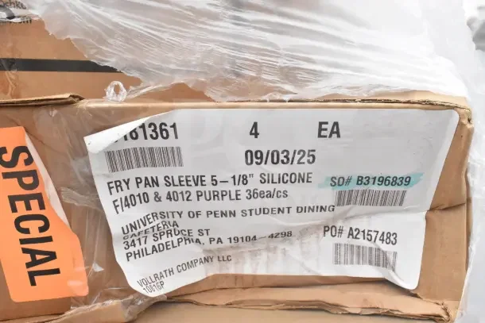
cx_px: 242
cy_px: 162
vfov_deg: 34.2
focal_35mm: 39
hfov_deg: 49.5
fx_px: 526
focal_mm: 26
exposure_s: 1/1250
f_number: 16
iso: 6400
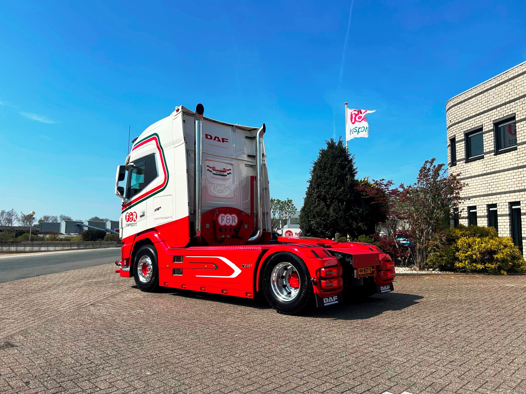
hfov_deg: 67.3
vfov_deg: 53.1
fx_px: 395
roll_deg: +0.4
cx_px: 263
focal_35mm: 26
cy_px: 197
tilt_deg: +5.6
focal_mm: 5.7
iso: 50
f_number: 1.5
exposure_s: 1/5076
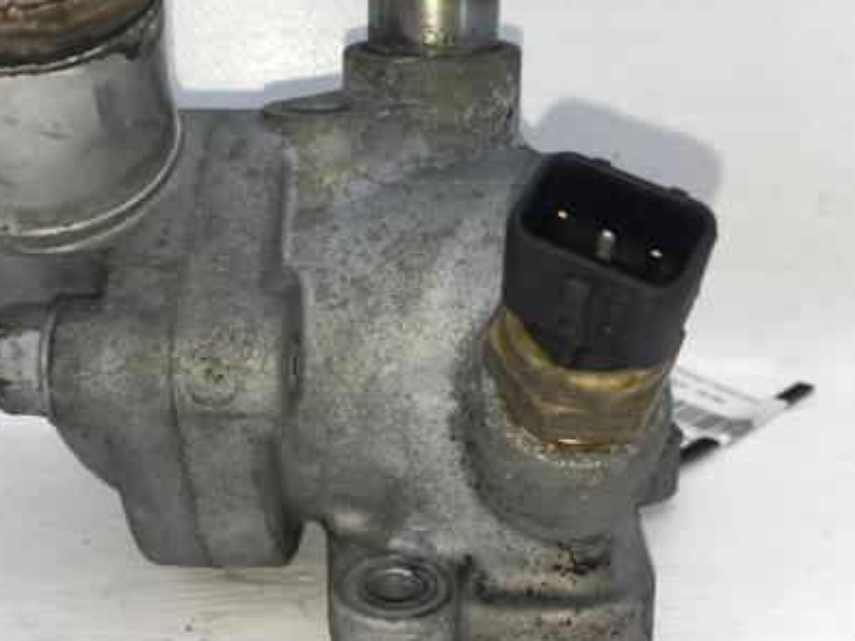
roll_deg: -2.2
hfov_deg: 40.2
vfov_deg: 30.8
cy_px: 253
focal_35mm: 47
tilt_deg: -15.2
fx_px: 1161
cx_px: 333
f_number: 2.2
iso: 25
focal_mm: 4.15
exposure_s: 1/308
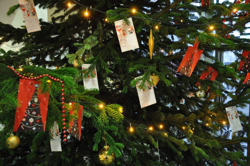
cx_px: 125
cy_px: 83
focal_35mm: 30
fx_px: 208
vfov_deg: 43.5
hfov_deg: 62.0
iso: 1600
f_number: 3.5
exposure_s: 1/13
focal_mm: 20
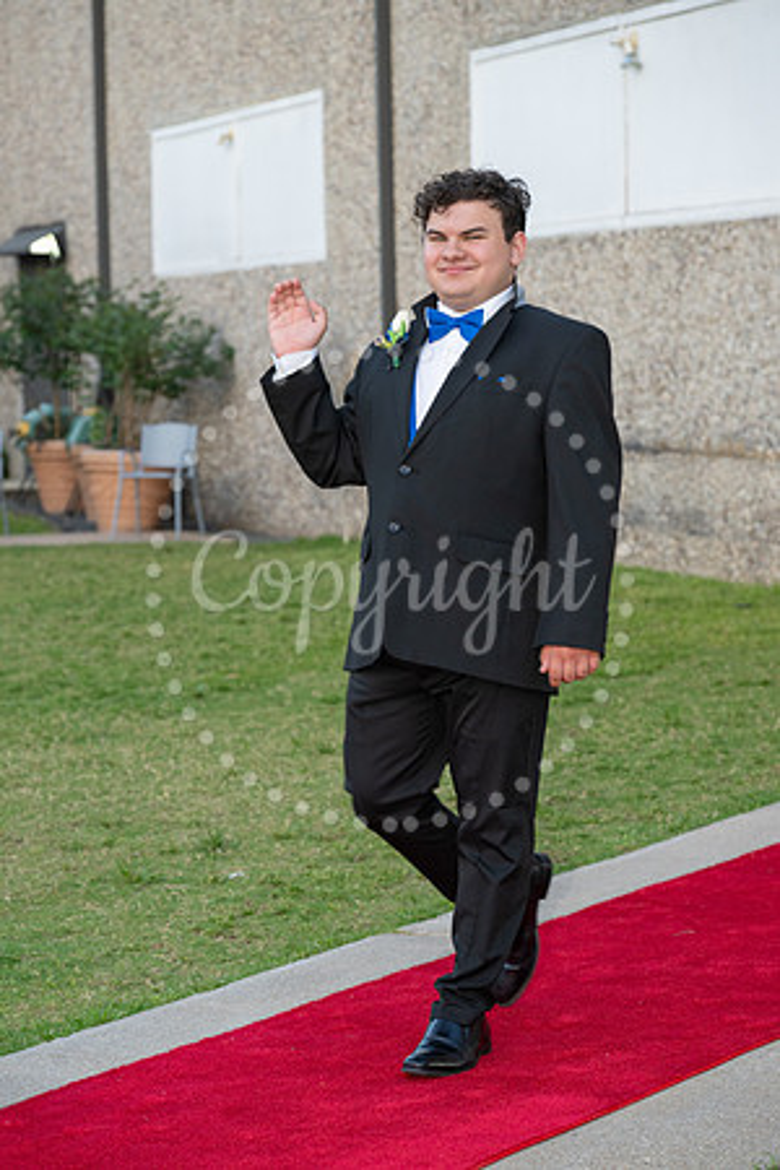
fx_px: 3185
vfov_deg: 20.8
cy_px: 585
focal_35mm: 98
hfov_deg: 14.0
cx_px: 390
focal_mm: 98
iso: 640
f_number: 5.6
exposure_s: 1/125
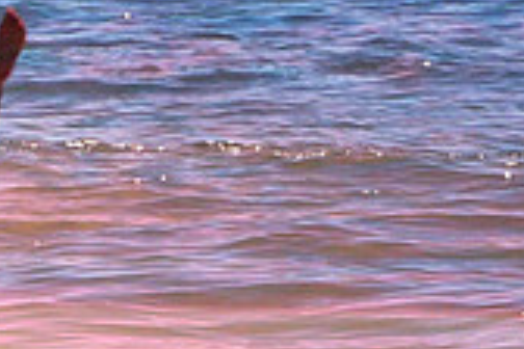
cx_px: -162
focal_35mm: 2072
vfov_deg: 0.7
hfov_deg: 1.0
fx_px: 30157
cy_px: 369
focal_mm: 400
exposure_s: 1/1600
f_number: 8
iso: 400
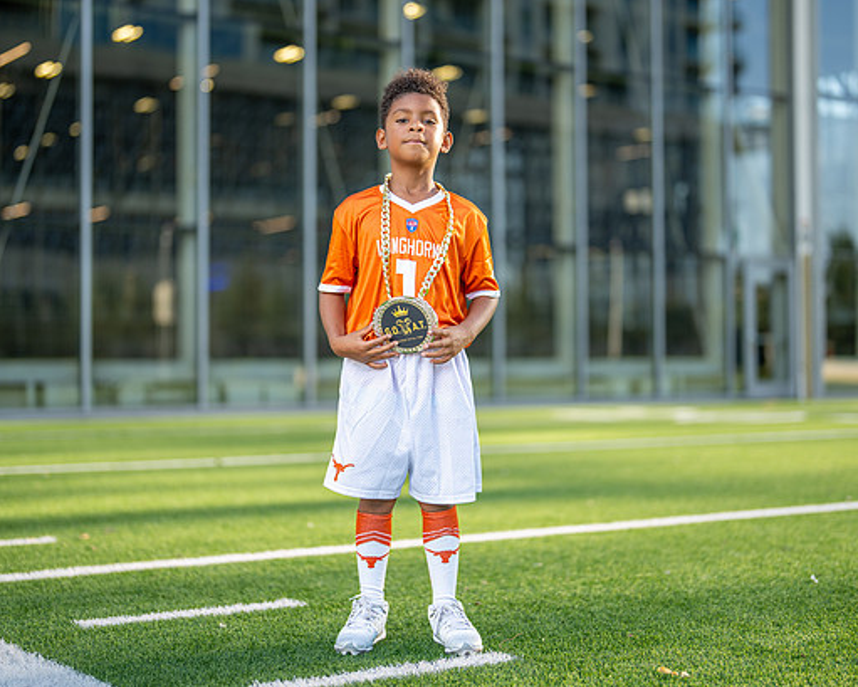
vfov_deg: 25.0
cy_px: 336
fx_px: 1549
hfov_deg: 31.0
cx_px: 411
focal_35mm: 61
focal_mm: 50
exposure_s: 1/1600
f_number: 1.2
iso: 100
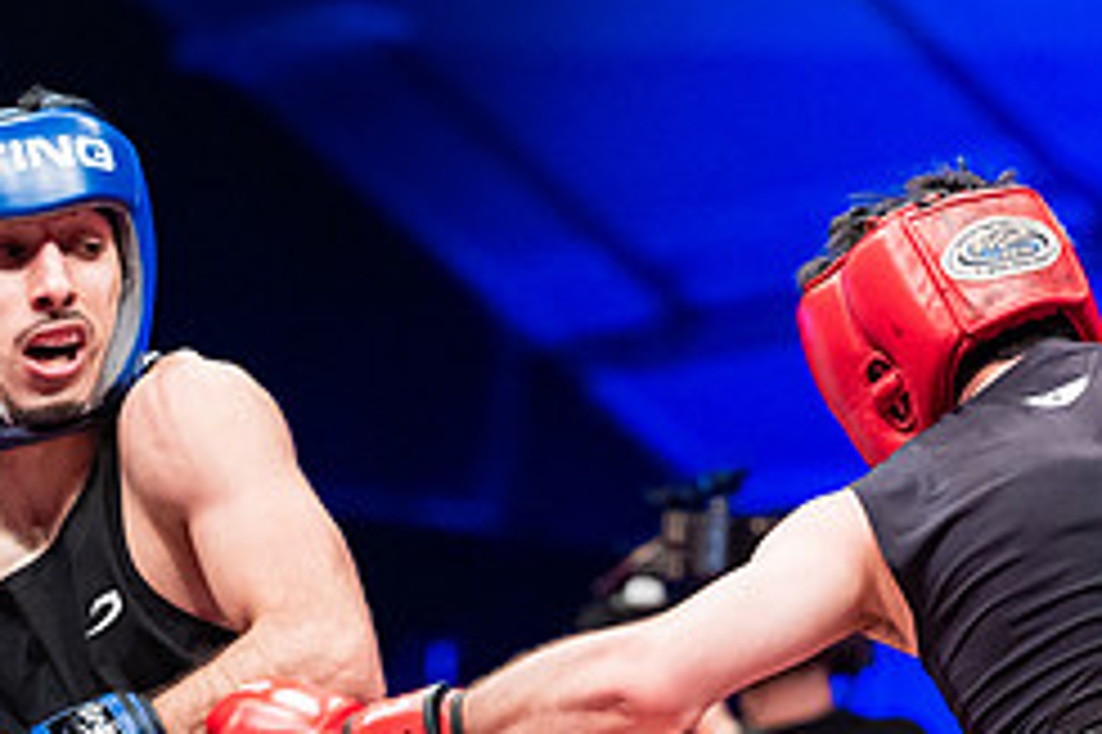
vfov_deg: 7.3
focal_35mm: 187
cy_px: 862
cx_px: 814
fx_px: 5720
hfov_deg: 11.0
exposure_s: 1/1000
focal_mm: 79
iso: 4000
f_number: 2.8
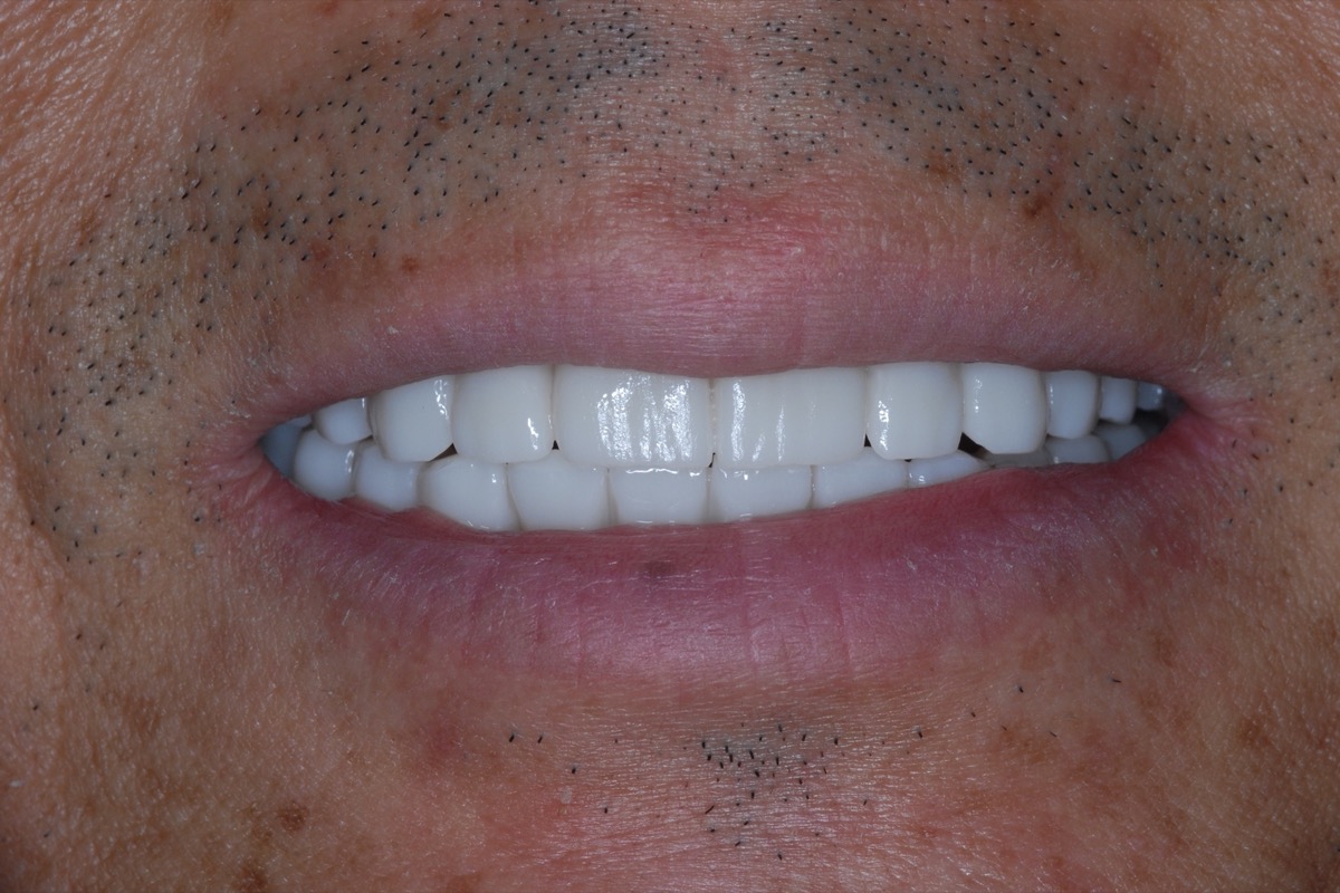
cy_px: 446
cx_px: 670
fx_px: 5862
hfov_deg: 13.0
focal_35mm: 158
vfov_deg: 8.7
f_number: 22
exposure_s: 1/125
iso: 250
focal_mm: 105
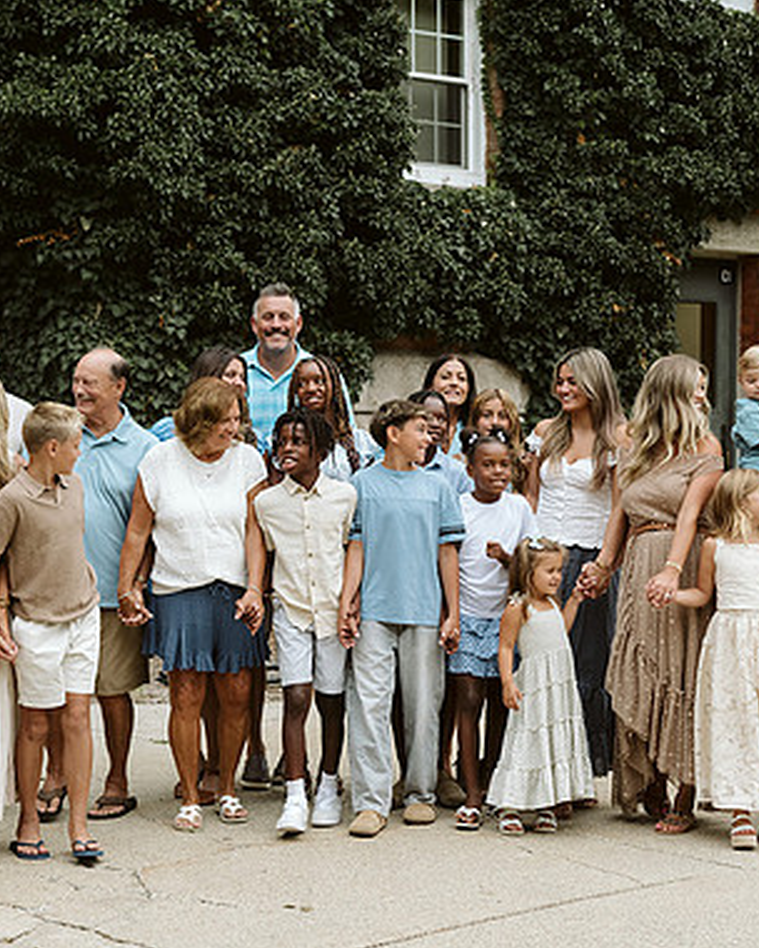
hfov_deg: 19.4
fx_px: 2218
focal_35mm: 79
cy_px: 522
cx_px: 276
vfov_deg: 24.1
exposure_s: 1/640
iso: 1000
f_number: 2.8
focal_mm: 50
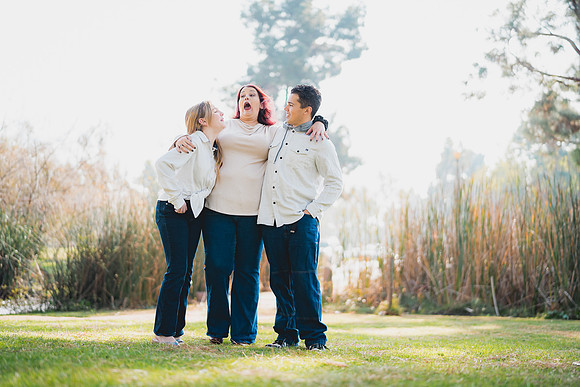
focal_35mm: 50
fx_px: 806
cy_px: 194
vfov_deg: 27.0
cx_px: 290
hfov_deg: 39.6
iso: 250
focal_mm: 50
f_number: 1.4
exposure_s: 1/1600
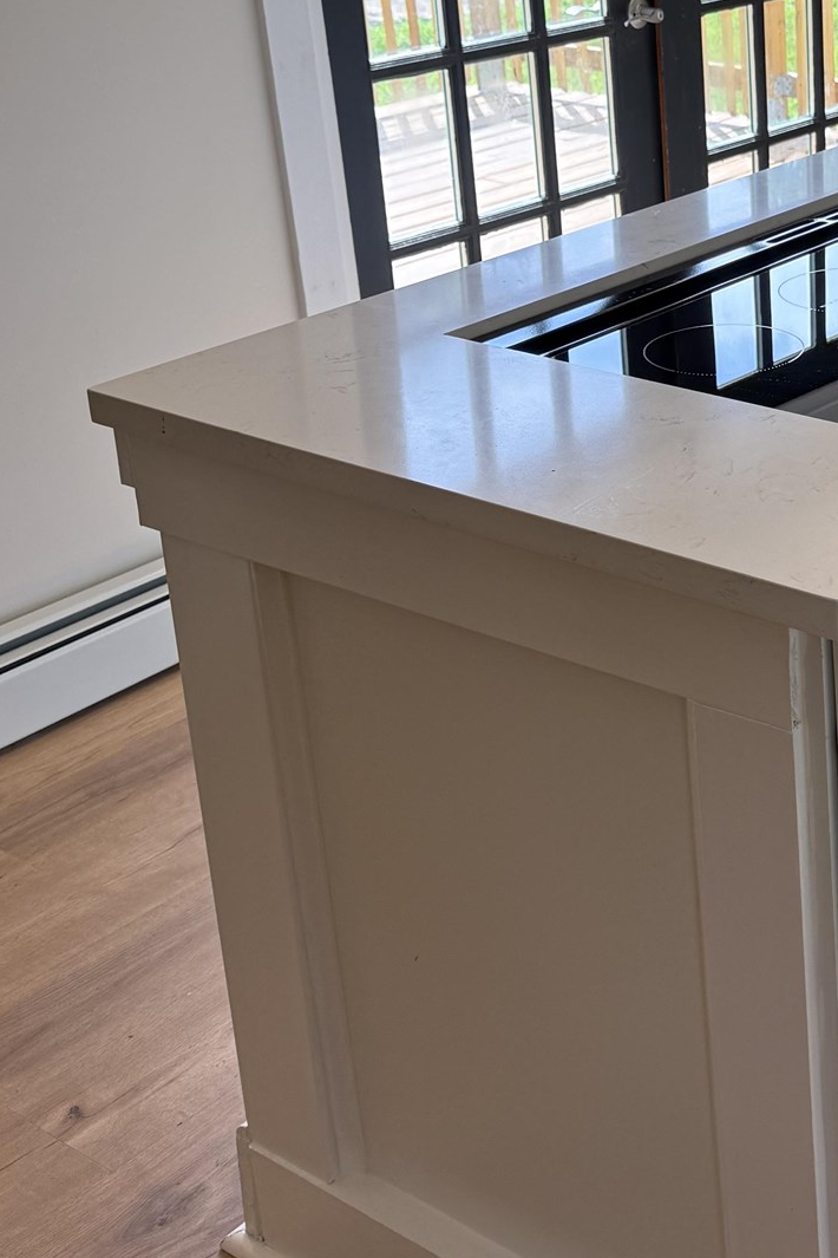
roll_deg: +0.0
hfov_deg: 23.6
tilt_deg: -19.5
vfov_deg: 36.3
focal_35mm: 54
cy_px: 364
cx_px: 902
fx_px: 1885
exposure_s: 1/381
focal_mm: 6.76
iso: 100
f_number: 1.78
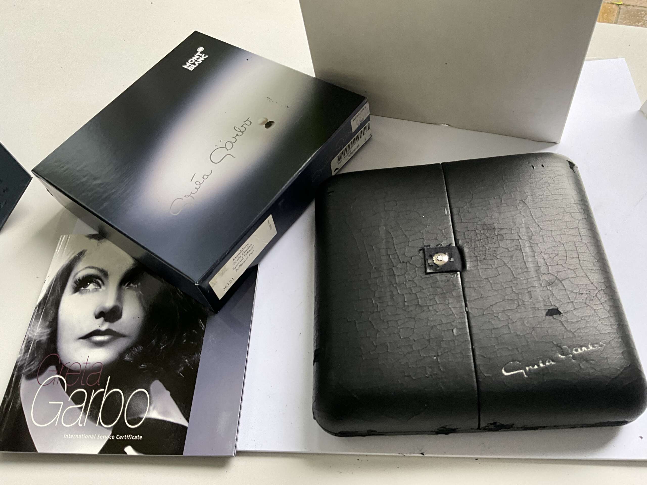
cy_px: 242
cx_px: 324
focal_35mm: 29
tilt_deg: -56.2
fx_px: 542
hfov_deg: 61.7
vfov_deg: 48.2
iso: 64
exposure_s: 1/74
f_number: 1.8
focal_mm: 3
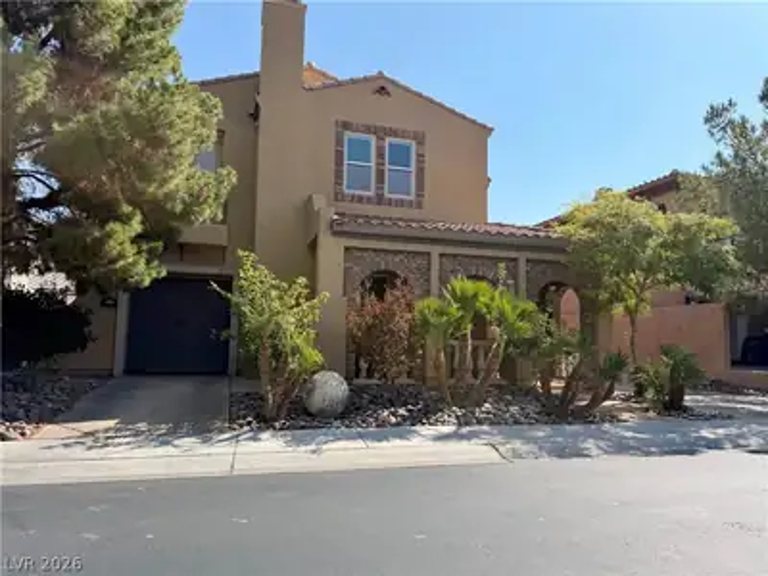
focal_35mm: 24
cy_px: 288
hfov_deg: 71.6
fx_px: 532
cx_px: 384
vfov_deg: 56.8
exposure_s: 1/3953
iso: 100
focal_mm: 6.76
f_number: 1.78
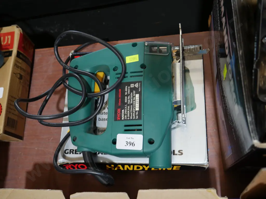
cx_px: 133
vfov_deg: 39.7
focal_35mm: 36
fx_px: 277
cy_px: 100
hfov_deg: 51.3
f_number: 4
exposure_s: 1/60
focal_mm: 18
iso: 320
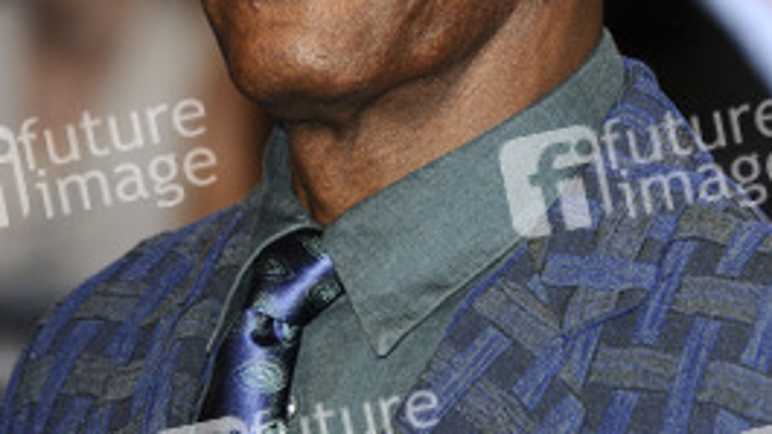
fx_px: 7528
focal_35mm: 368
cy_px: 23
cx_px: 386
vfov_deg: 3.3
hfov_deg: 5.9
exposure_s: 1/200
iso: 320
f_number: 4
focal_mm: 155
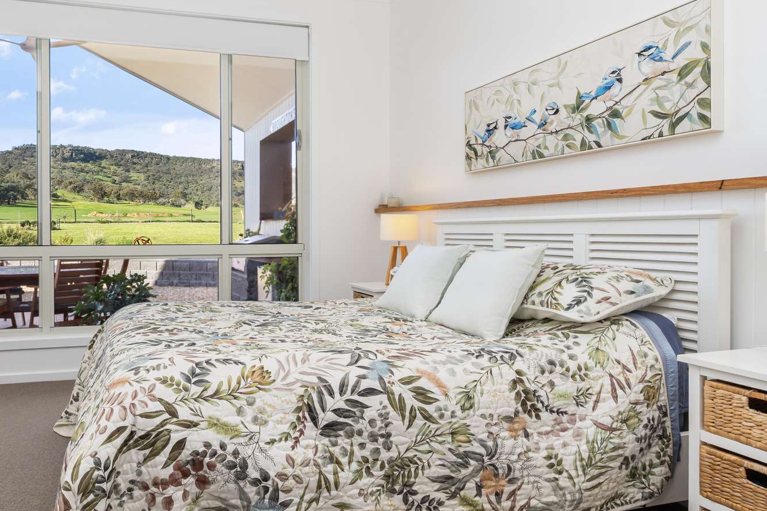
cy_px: 240
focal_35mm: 23
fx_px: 490
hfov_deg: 73.3
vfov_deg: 55.0
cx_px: 244
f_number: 9
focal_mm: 16
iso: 320
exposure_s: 1/25
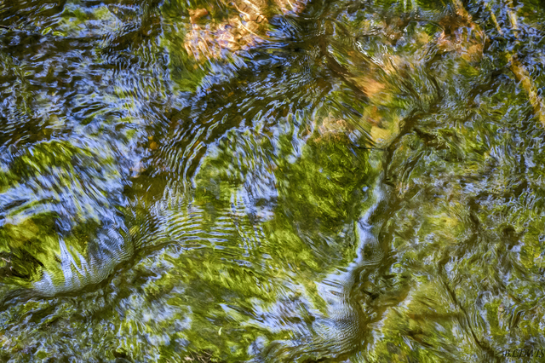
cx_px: 272
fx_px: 1929
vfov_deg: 10.7
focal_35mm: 128
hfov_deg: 16.1
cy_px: 182
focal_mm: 85
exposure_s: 1/80
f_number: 7.1
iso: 5600
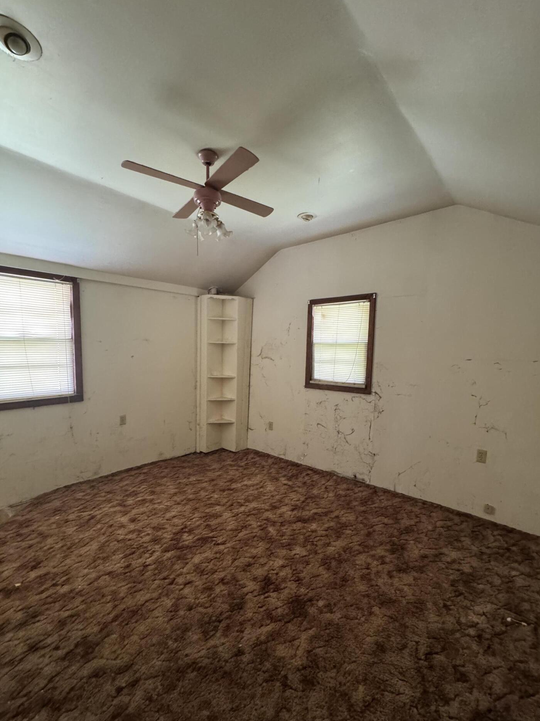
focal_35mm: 15
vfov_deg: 98.1
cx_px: 271
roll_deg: -0.4
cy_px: 379
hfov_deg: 81.7
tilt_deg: -5.5
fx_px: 312
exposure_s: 1/60
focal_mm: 2.22
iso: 800
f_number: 2.2
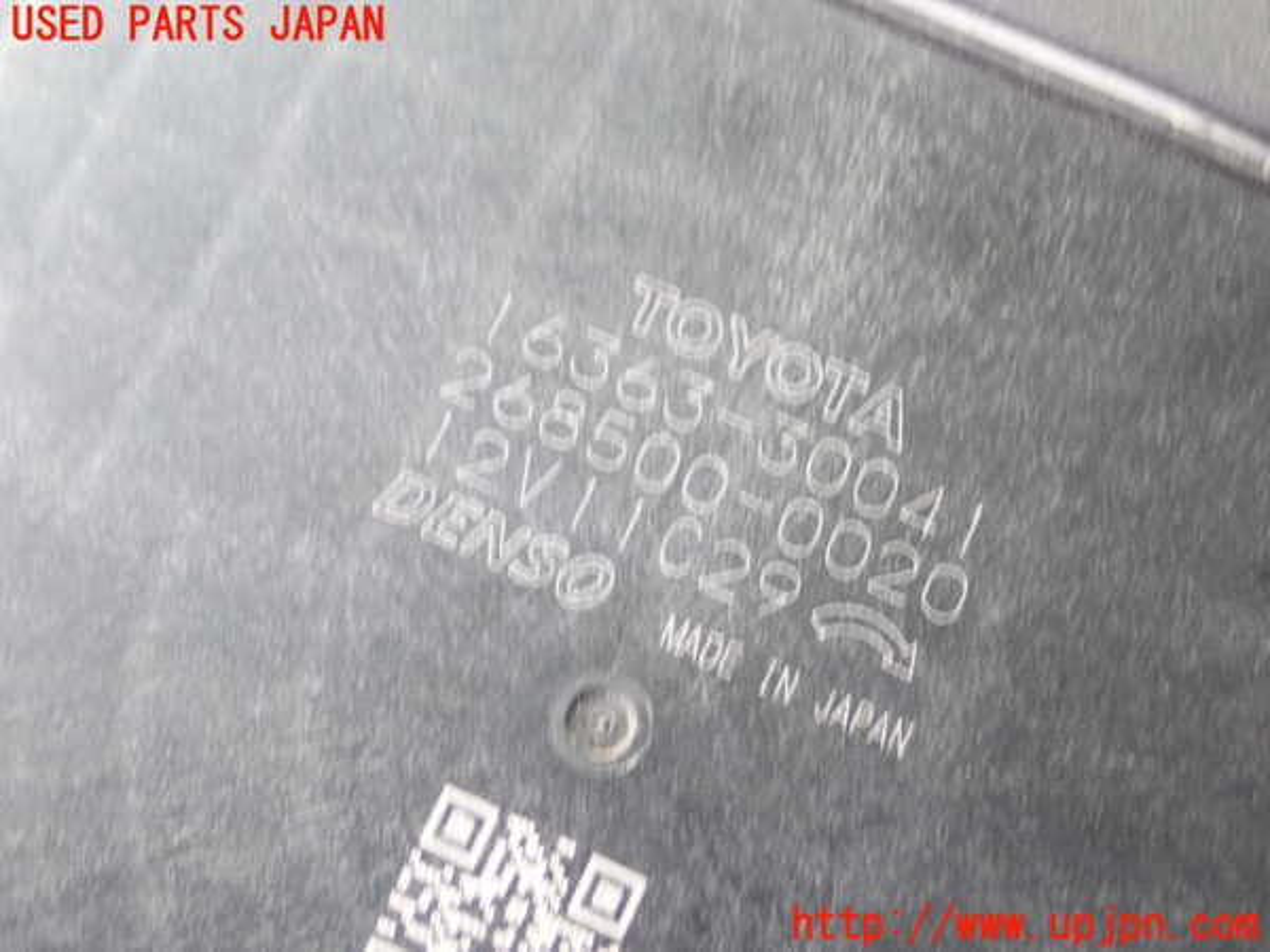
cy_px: 476
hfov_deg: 33.8
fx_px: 2091
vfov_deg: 25.7
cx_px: 635
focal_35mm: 57
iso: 800
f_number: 3.5
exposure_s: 1/20
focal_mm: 10.29
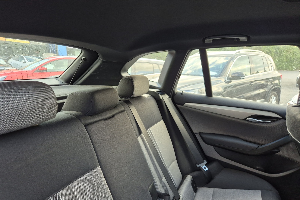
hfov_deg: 73.7
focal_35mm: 24
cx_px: 150
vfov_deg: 53.1
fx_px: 200
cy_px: 103
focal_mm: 5.4
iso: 200
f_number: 1.8
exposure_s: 1/180
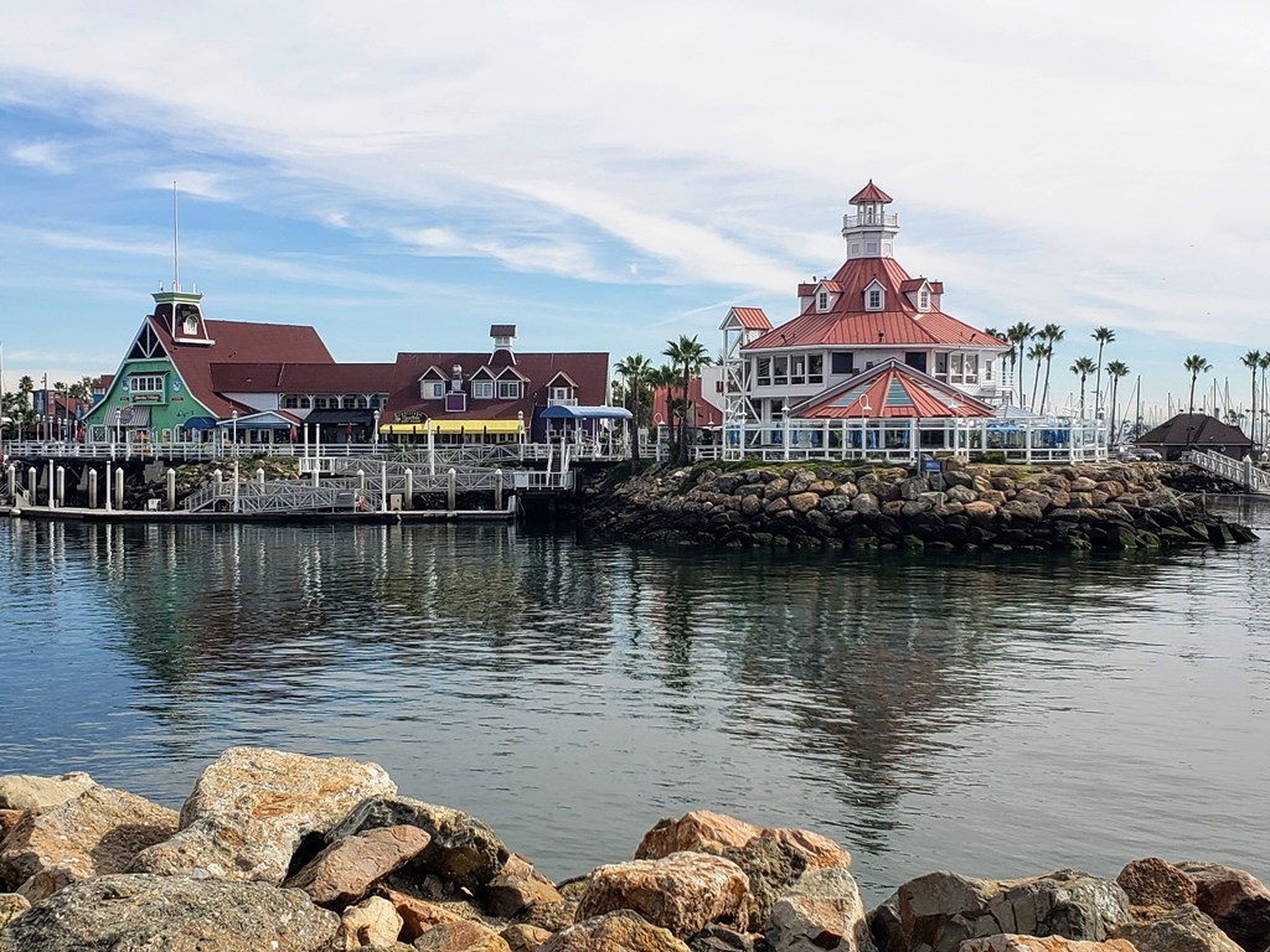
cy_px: 476
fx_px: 954
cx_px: 635
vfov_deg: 53.1
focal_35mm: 26
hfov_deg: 67.3
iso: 50
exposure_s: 1/1266
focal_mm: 4.3
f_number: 2.4
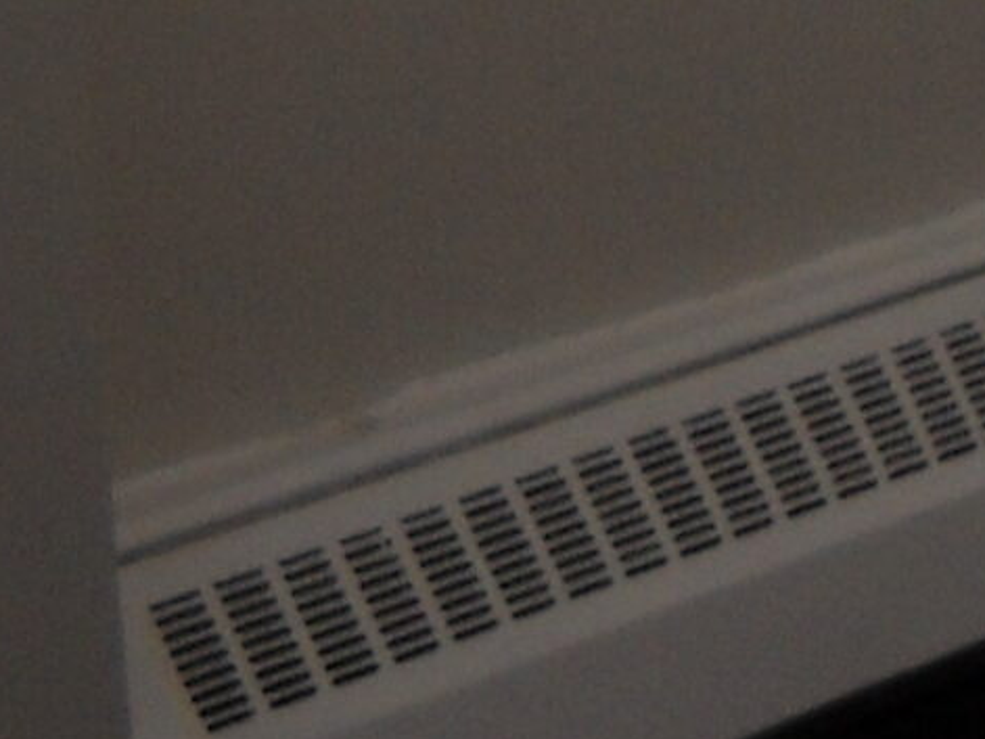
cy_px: -789
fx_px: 6344
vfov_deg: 6.4
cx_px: 2185
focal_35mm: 223
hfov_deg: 8.3
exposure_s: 1/60
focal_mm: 6.72
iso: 135
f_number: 3.1
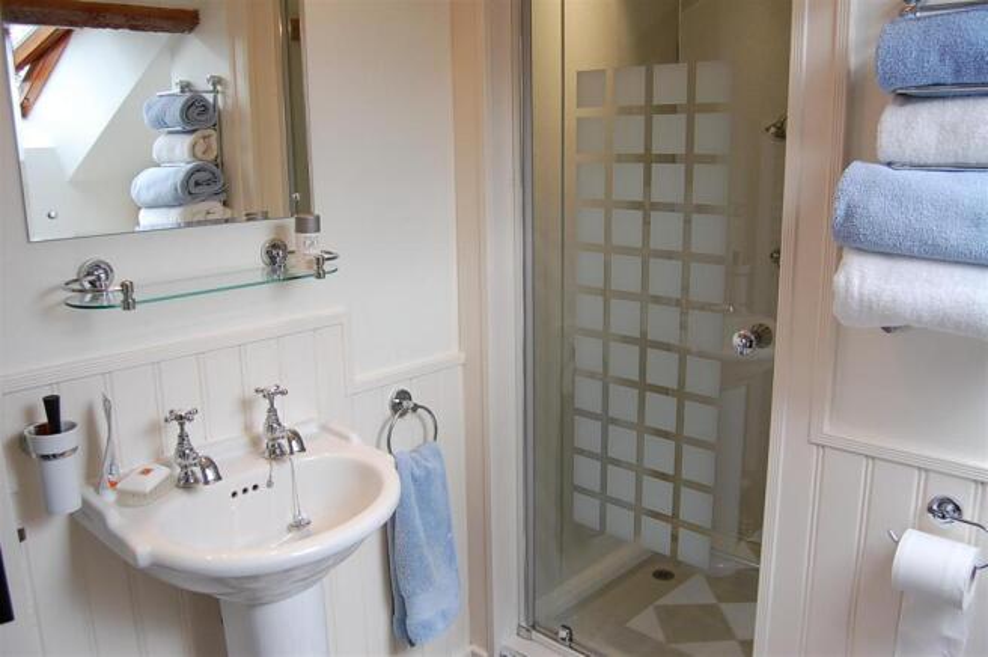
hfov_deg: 64.6
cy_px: 328
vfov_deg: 45.6
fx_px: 781
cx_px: 494
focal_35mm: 28
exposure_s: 1/125
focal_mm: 19
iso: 320
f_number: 5.6
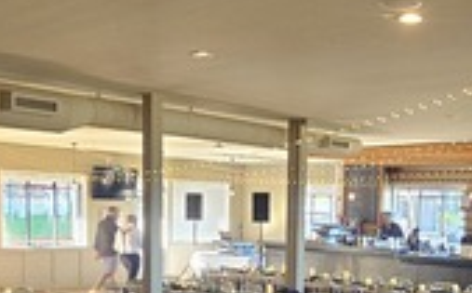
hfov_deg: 40.4
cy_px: 251
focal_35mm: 49
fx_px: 629
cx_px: 332
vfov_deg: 25.6
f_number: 2.2
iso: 320
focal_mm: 2.2
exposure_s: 1/60
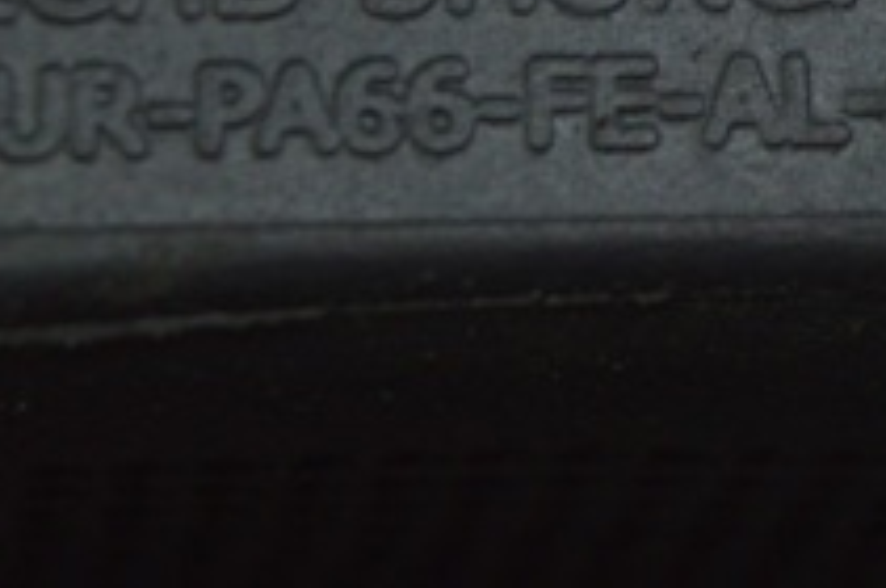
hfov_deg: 8.2
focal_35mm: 251
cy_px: -65
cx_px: 596
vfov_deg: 5.4
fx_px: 6156
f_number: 5.6
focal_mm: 55
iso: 400
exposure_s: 1/40
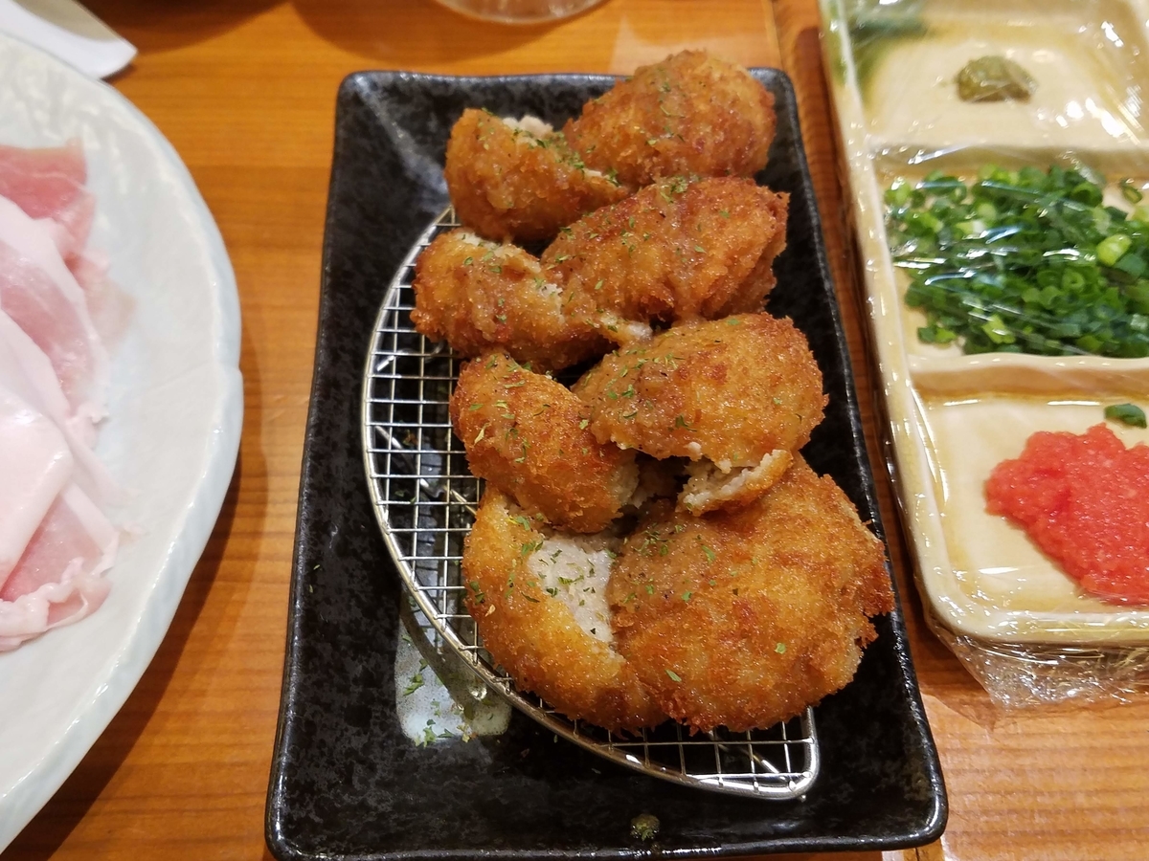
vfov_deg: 53.1
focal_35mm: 26
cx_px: 574
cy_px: 430
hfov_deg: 67.3
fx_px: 863
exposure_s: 1/30
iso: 125
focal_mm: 4.2
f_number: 1.7
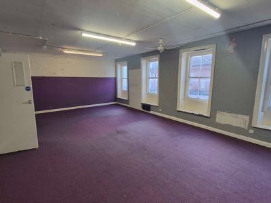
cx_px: 136
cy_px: 102
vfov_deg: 89.9
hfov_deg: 106.2
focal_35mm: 13
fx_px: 102
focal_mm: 1.74
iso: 125
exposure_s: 1/50
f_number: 2.2
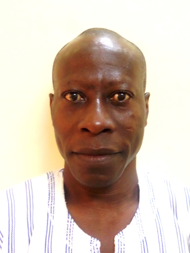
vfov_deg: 44.8
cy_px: 126
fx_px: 307
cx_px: 95
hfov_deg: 34.3
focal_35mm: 42
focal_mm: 7.5
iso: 800
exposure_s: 1/20
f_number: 3.2
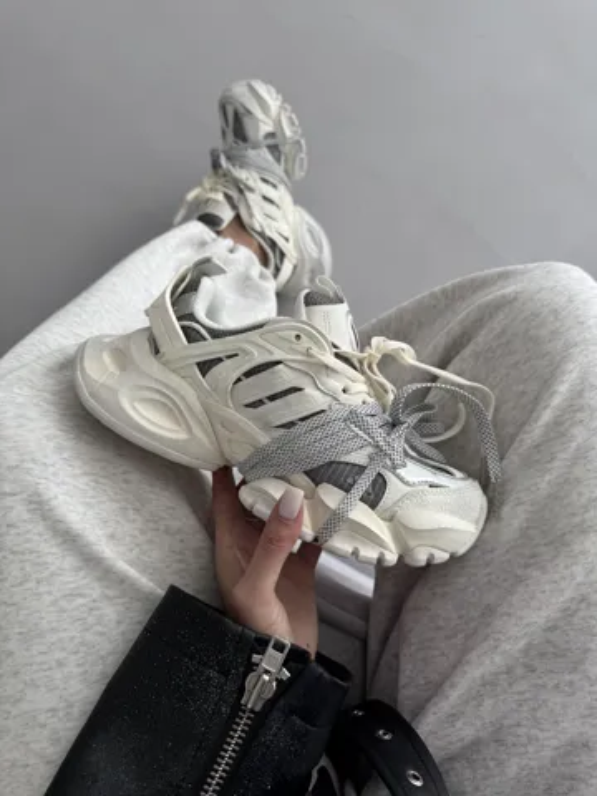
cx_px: 298
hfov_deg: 56.8
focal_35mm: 24
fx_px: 552
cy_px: 398
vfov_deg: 71.6
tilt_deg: -82.4
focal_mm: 6.76
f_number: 1.78
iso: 80
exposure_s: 1/345
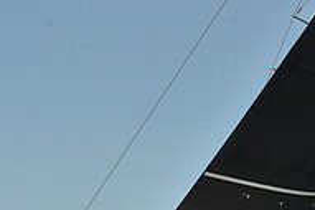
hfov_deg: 9.7
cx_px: 201
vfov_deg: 6.4
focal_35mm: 213
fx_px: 1862
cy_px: 294
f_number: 10
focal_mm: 70
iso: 250
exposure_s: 1/800
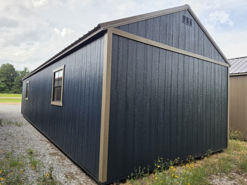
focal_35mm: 23
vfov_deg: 58.9
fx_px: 164
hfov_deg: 73.9
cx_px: 124
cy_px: 92
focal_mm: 6.5
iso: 64
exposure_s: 1/5294
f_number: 1.4
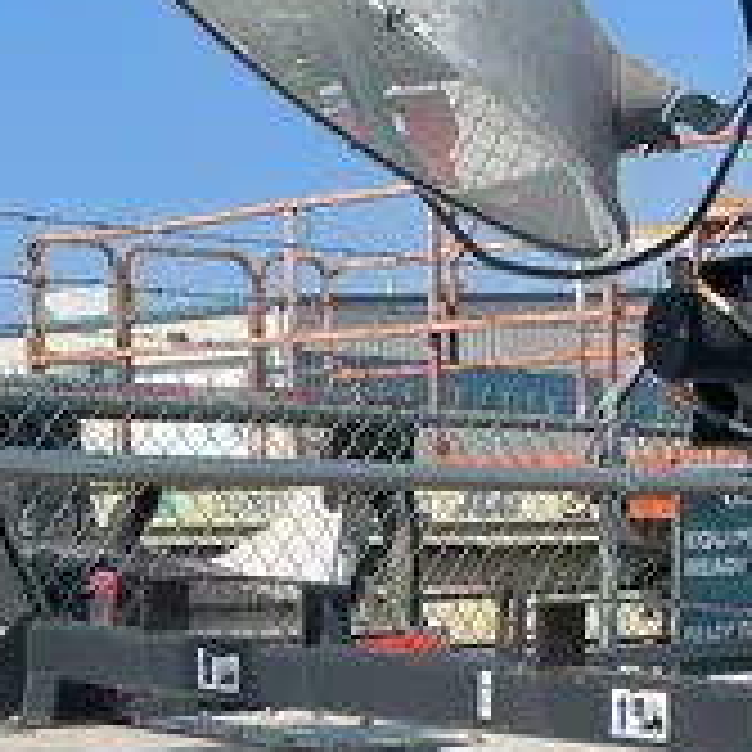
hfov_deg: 17.1
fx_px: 2482
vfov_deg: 16.4
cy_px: 948
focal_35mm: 101
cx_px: 567
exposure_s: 1/4651
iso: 32
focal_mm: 4.2
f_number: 1.6
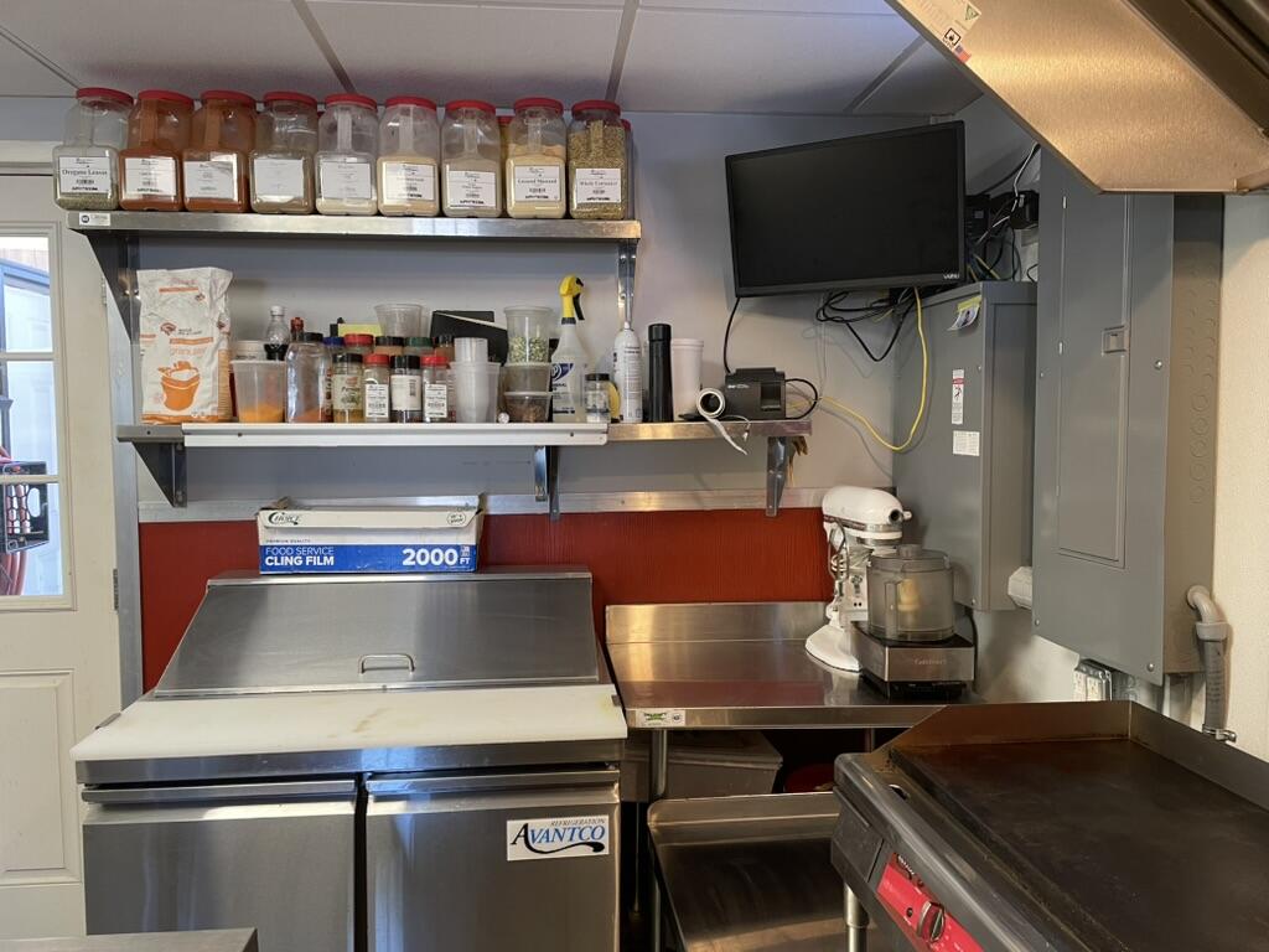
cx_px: 634
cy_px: 476
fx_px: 953
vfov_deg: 53.1
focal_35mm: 26
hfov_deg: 67.3
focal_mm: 4.2
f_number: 1.6
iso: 125
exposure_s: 1/60
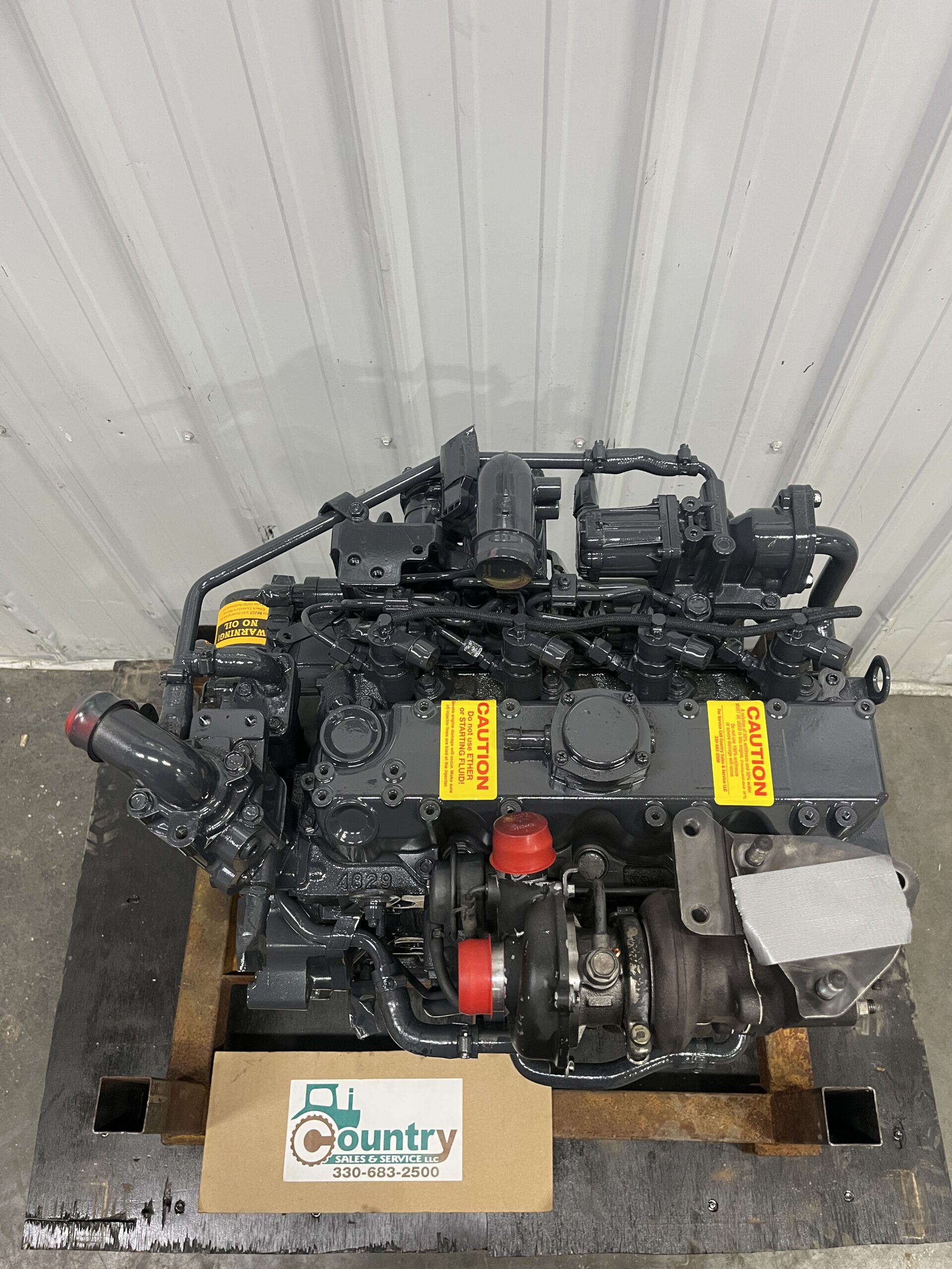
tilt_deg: -64.2
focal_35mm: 26
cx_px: 476
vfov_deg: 67.3
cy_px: 634
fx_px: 953
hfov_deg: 53.1
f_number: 1.6
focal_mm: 5.1
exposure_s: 1/60
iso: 250
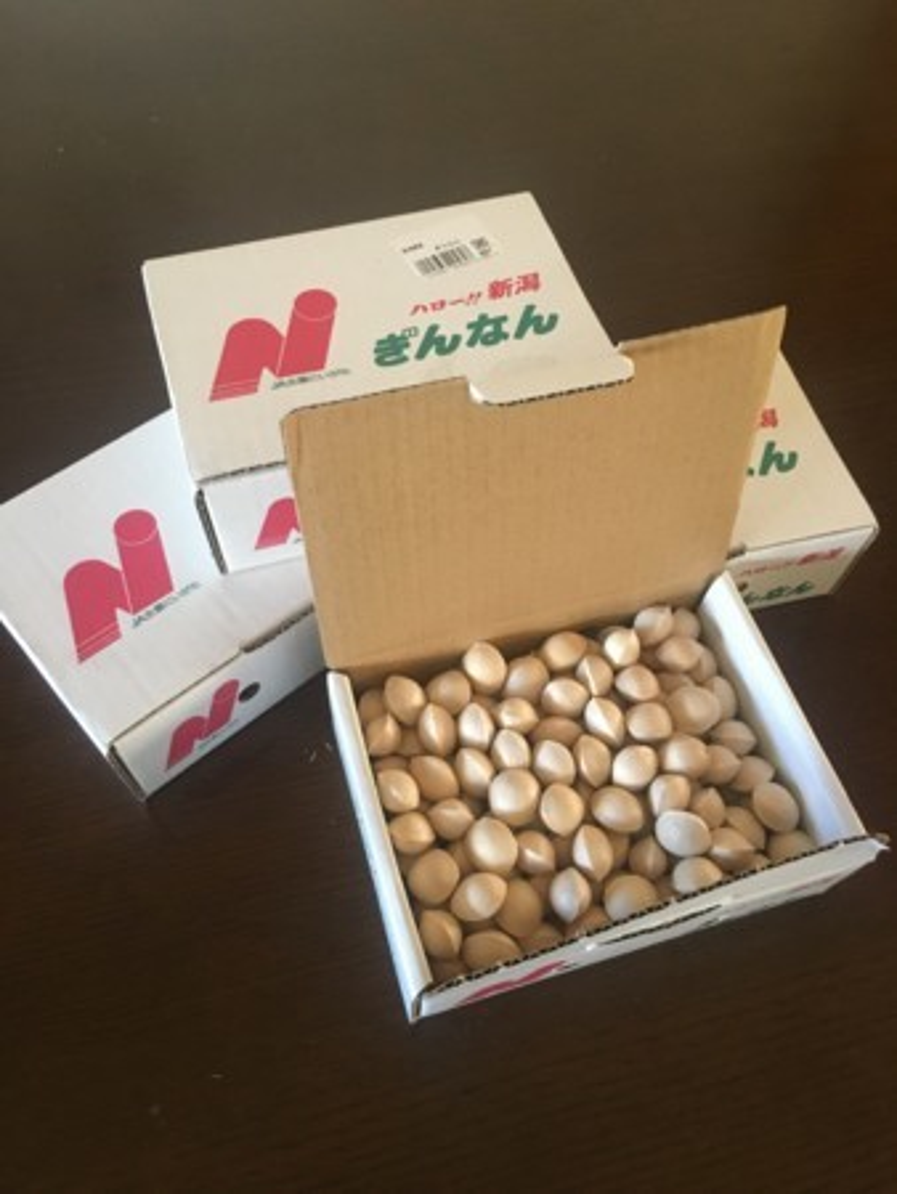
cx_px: 448
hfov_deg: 48.3
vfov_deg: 61.6
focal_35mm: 29
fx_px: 1001
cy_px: 597
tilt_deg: -58.6
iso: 160
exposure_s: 1/30
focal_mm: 4.15
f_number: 2.2
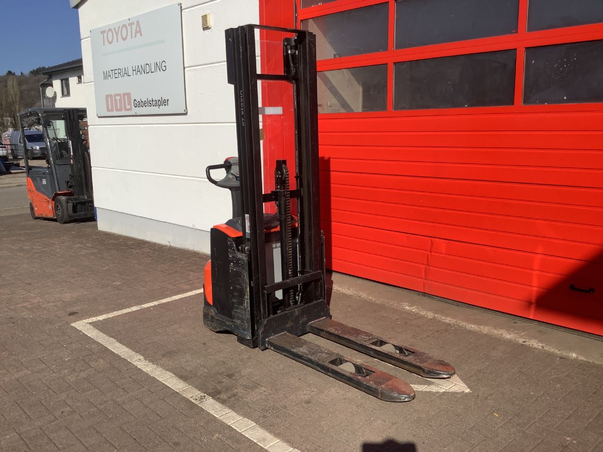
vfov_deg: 45.4
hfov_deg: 58.4
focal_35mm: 31
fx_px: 540
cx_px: 302
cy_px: 226
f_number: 2.4
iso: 25
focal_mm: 3.3
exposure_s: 1/1852
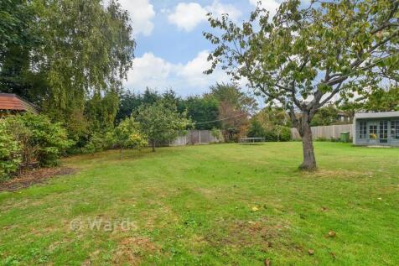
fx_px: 166
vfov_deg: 77.3
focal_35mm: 15
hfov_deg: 100.4
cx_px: 200
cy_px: 133
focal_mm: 10
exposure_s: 1/100
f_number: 8
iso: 160
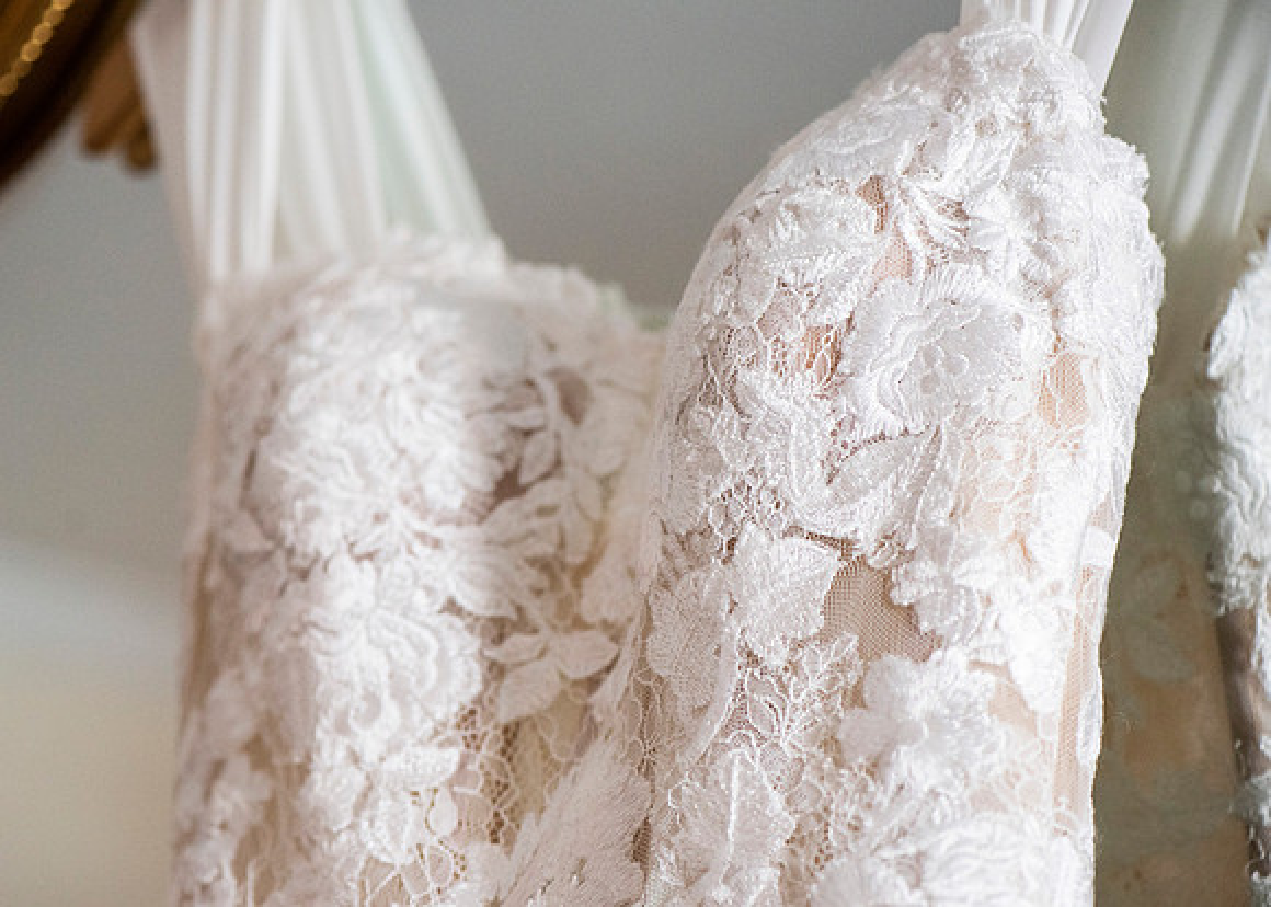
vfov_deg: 12.8
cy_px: 461
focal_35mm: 112
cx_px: 580
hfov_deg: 17.9
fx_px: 4032
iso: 1600
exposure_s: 1/320
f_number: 4.5
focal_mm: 105
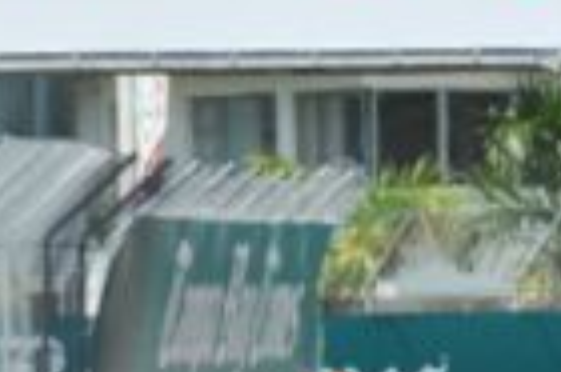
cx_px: 846
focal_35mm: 1073
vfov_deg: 1.3
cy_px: 362
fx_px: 16701
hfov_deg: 1.9
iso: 400
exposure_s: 1/640
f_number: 10
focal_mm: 200
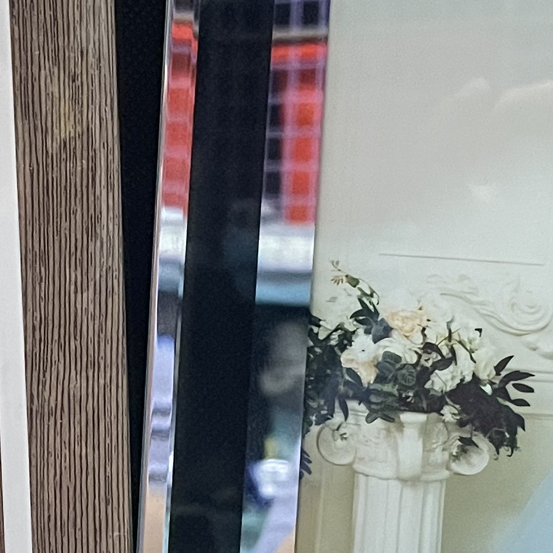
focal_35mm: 105
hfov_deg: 16.4
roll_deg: +2.0
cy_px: 322
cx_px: 96
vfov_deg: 16.6
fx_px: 1898
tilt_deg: -12.0
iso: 400
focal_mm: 4.2
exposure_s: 1/60
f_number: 1.6
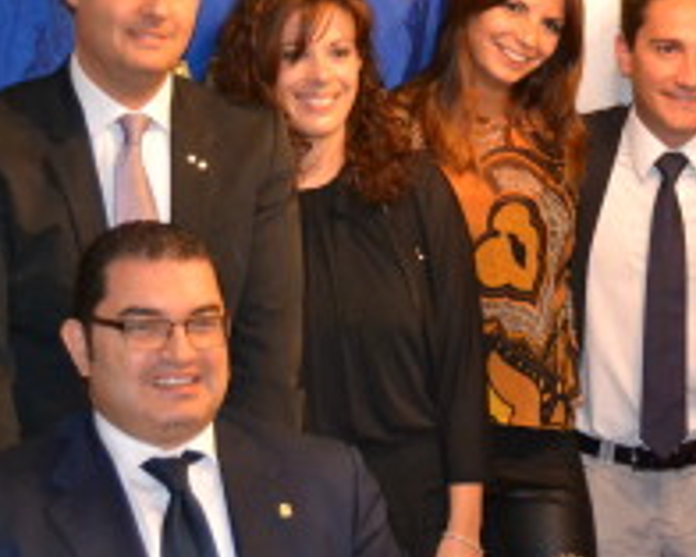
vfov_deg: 13.7
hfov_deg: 16.9
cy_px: 167
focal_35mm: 112
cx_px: 636
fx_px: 2308
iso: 2800
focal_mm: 26
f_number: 4
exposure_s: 1/60
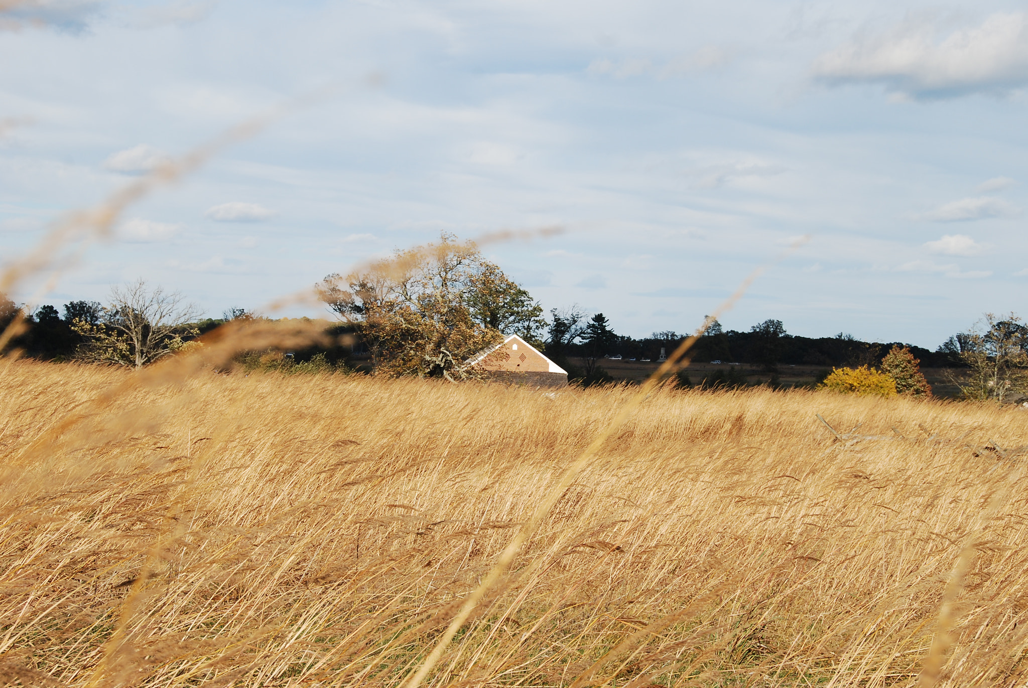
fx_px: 2573
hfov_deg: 22.6
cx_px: 514
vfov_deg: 15.2
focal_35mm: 90
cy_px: 344
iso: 140
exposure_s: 1/250
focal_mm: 60
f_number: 10
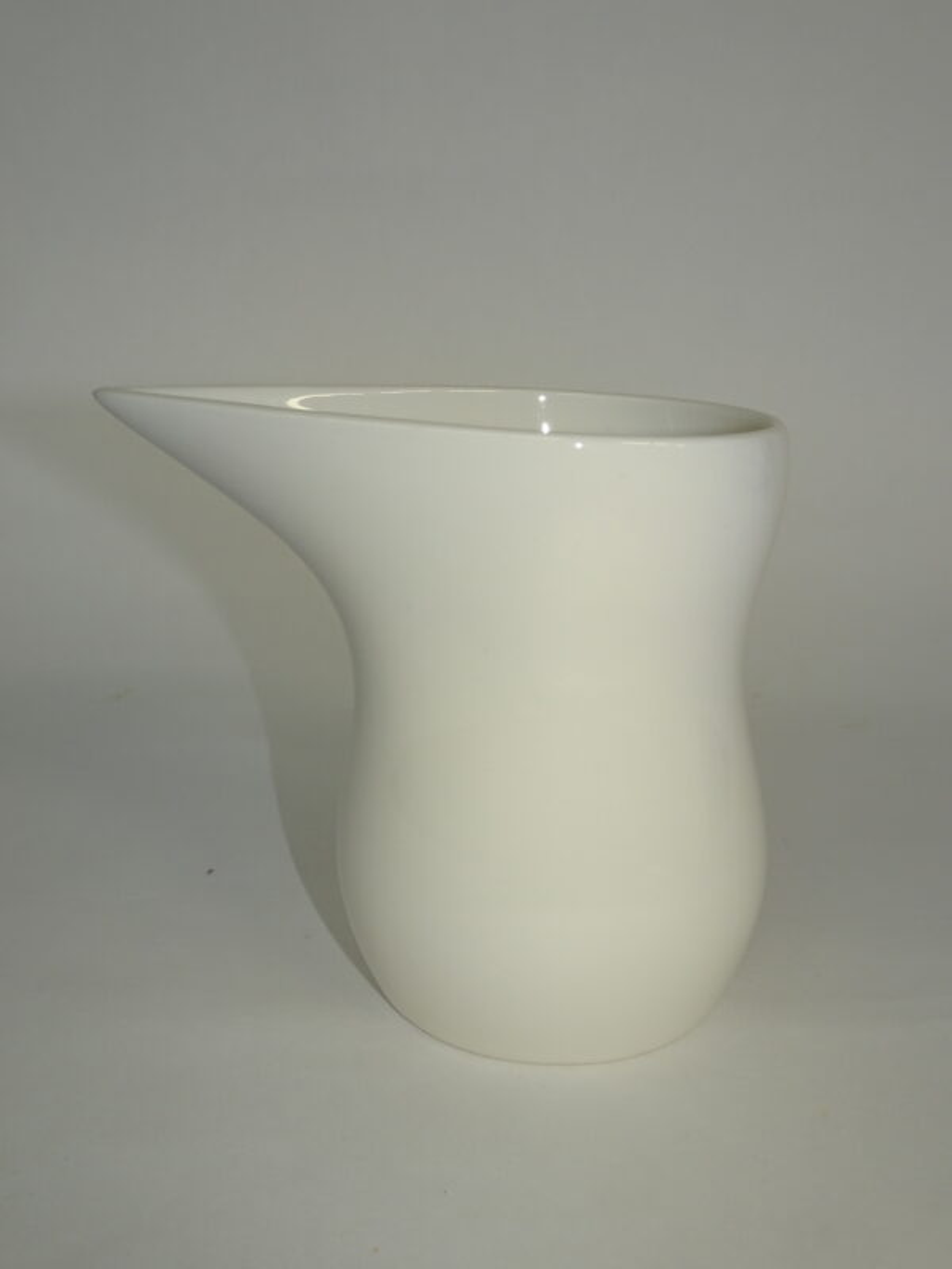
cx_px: 476
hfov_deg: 42.9
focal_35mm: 33
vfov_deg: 55.4
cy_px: 634
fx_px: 1210
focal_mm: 5.61
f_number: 4
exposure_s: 1/100
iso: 80
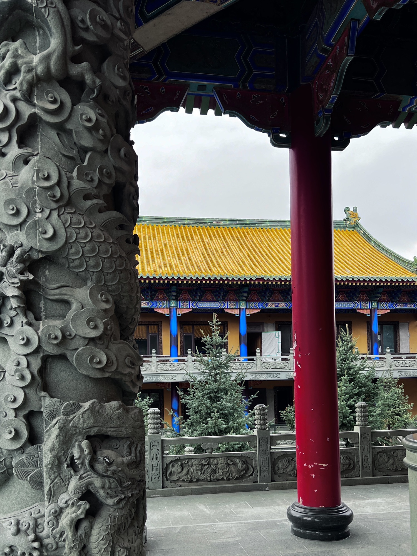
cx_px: 208
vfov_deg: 67.3
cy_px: 278
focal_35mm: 26
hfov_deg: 53.1
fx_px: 418
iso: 50
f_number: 1.5
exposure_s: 1/488
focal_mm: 5.7
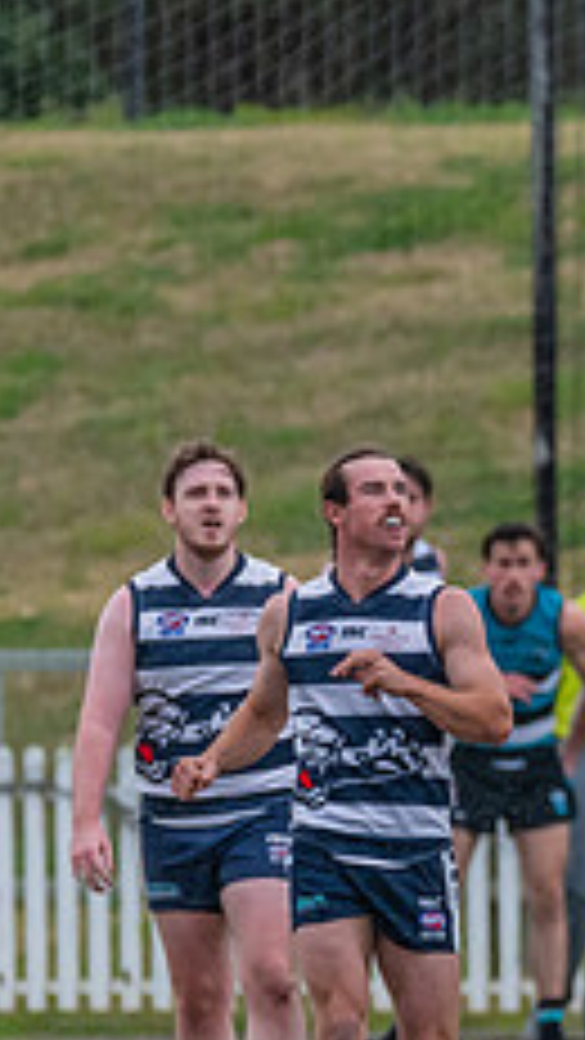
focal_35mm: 1326
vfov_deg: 1.6
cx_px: 901
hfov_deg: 0.9
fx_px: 36553
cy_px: 750
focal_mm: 450
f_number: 6
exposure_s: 1/1600
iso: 1600
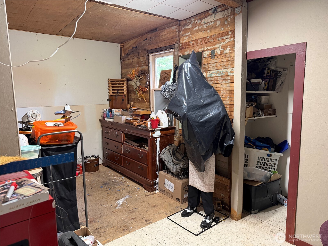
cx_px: 164
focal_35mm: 24
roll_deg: +1.6
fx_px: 227
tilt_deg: -7.8
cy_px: 123
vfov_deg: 56.8
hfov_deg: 71.6
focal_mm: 6.76
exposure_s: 1/60
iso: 320
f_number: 1.78
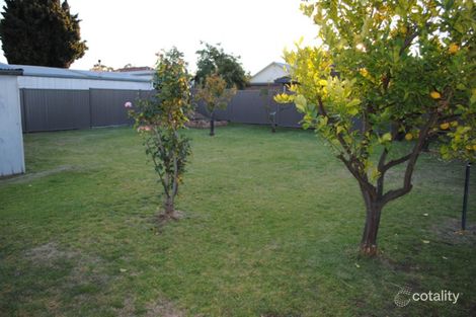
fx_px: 357
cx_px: 238
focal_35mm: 27
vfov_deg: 47.9
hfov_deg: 67.4
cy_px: 158
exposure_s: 1/125
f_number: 3.5
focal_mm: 18
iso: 100
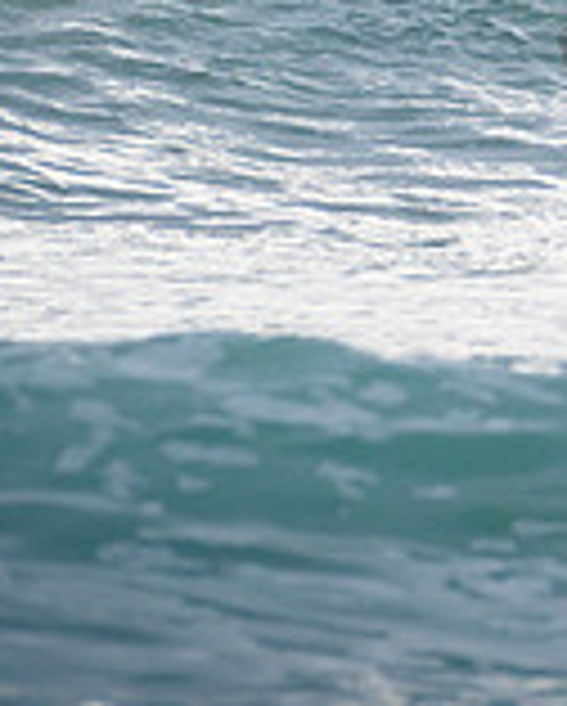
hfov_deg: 0.7
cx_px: 1316
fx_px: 44488
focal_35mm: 2125
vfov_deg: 0.9
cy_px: 14
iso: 800
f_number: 7.1
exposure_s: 1/2000
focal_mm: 500
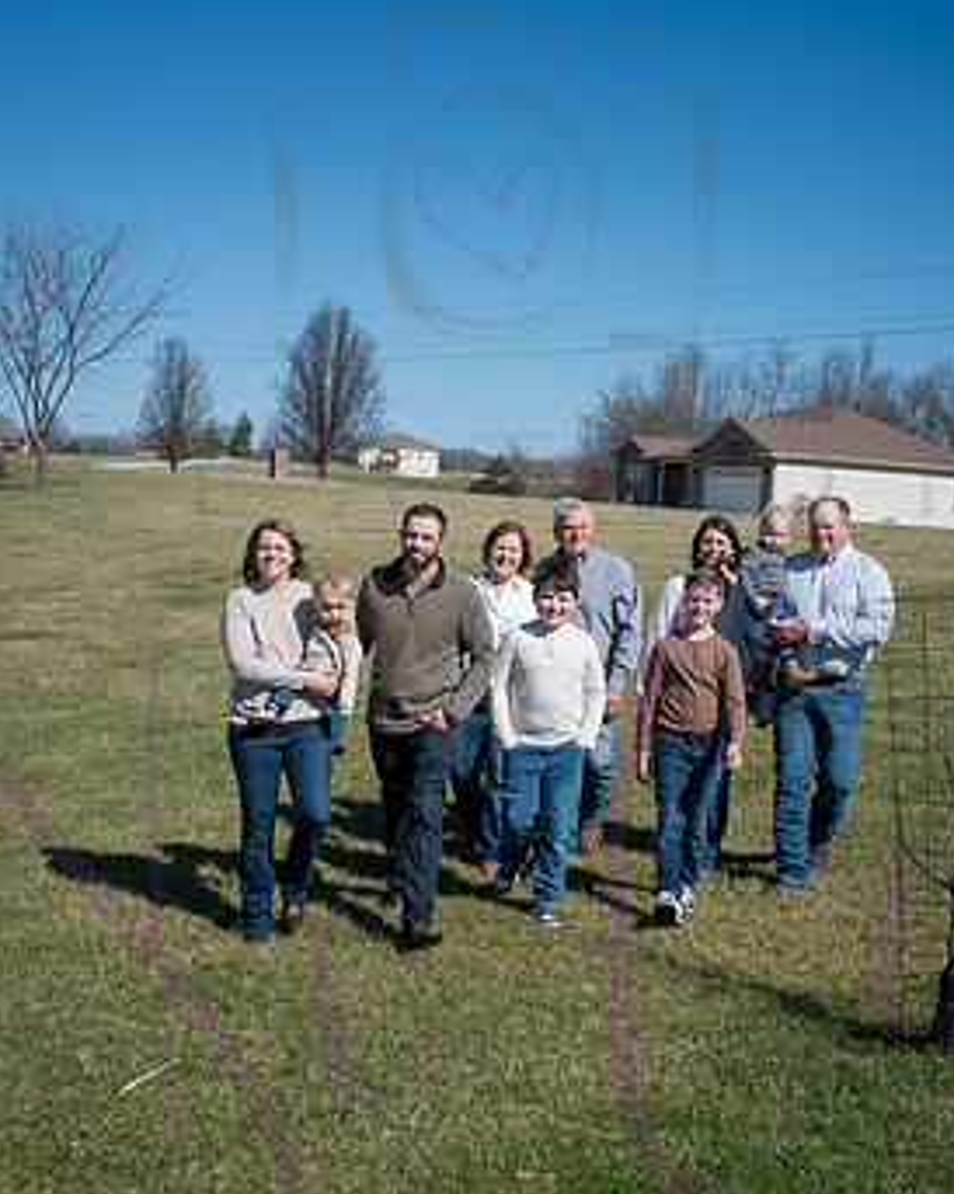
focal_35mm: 50
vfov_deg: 37.3
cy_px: 646
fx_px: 1766
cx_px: 505
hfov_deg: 30.2
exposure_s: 1/640
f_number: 13
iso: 400
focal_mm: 31.5
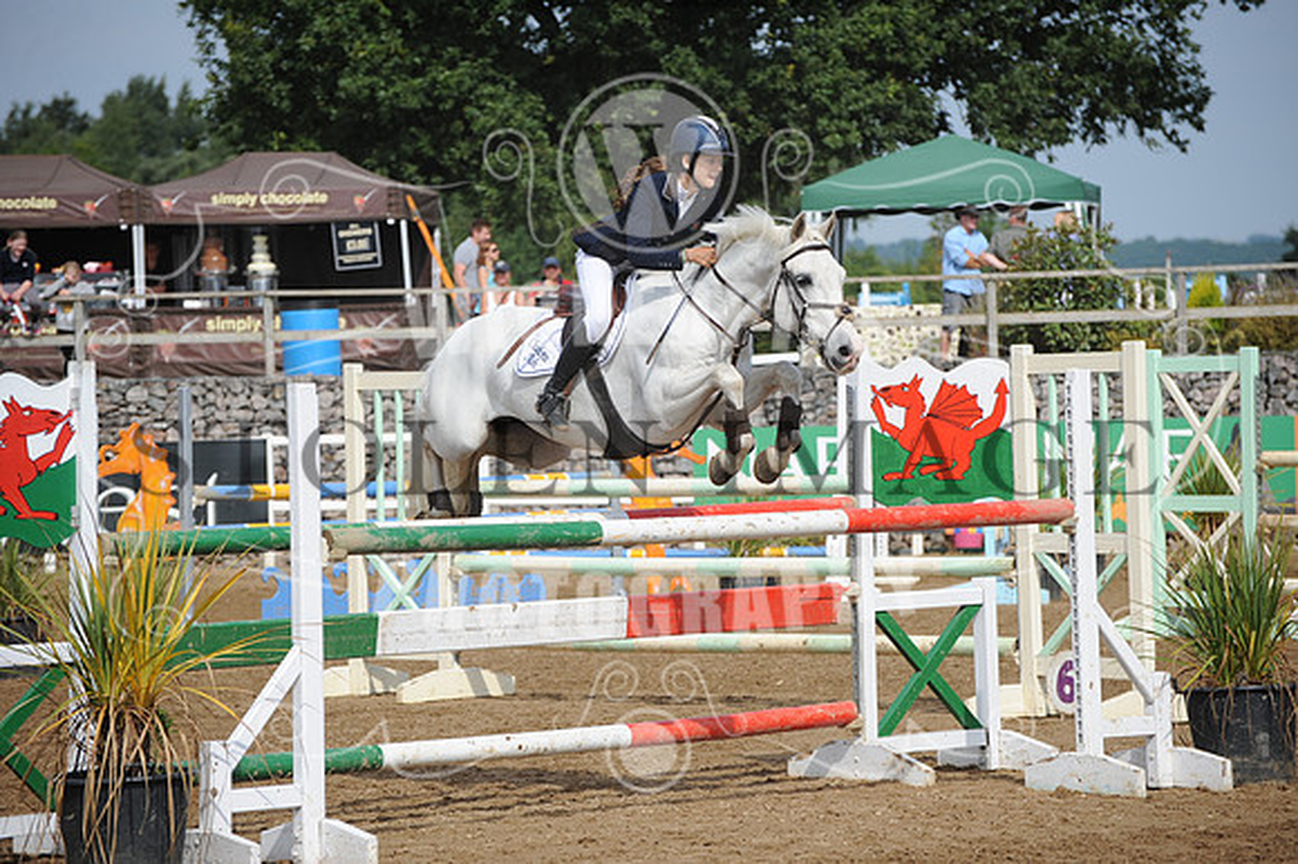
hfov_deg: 13.3
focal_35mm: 155
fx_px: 5585
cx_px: 649
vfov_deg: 8.8
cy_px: 432
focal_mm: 155
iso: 320
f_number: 5.6
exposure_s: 1/2000
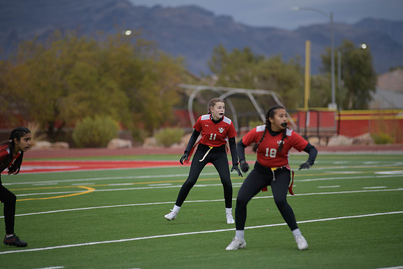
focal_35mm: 200
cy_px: 134
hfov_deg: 10.3
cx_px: 202
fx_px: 2239
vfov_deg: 6.9
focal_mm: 200
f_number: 2.8
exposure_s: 1/200
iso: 140
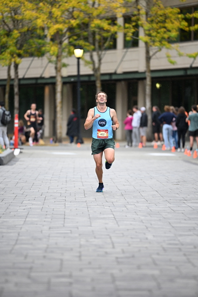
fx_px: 1649
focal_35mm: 200
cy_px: 148
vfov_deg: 10.3
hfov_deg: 6.9
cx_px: 99
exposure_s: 1/1600
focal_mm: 200
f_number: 2.8
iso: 1250
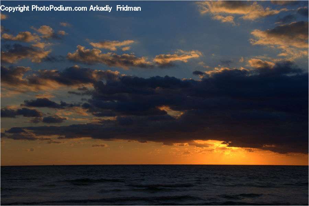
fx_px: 566
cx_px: 154
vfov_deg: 20.6
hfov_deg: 30.5
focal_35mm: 66
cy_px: 103
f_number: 16
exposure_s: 1/200
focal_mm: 44
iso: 200
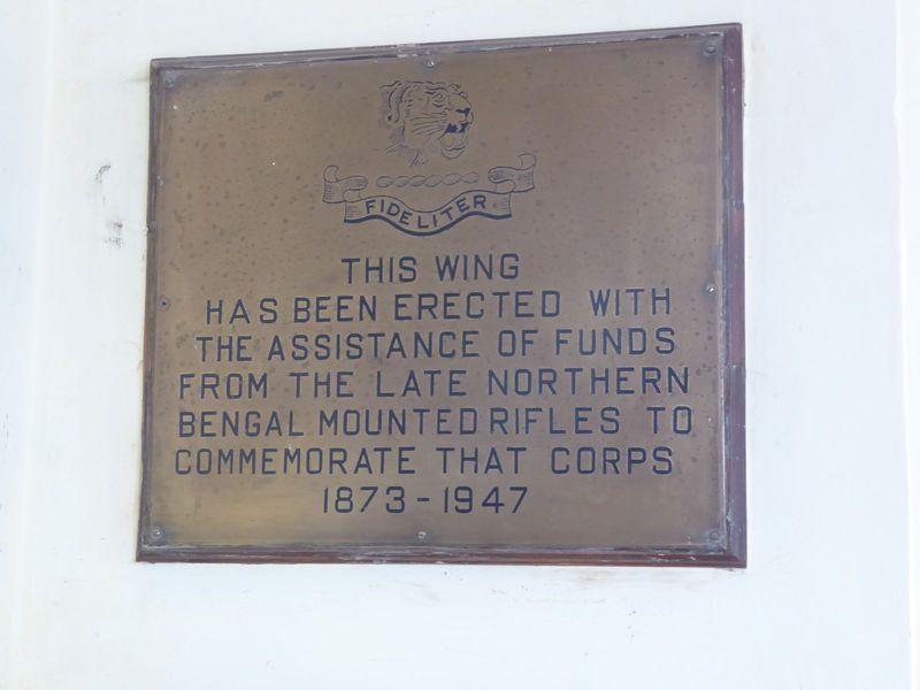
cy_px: 345
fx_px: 1834
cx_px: 460
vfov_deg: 21.3
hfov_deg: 28.2
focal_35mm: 69
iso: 400
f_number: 4.4
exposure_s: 1/25
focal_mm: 11.7
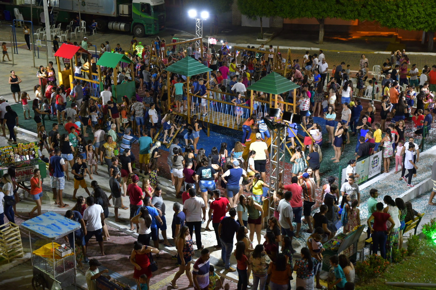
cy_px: 145
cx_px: 218
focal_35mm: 57
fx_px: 690
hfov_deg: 35.1
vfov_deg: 23.8
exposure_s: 1/60
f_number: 3.3
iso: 1000
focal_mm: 38
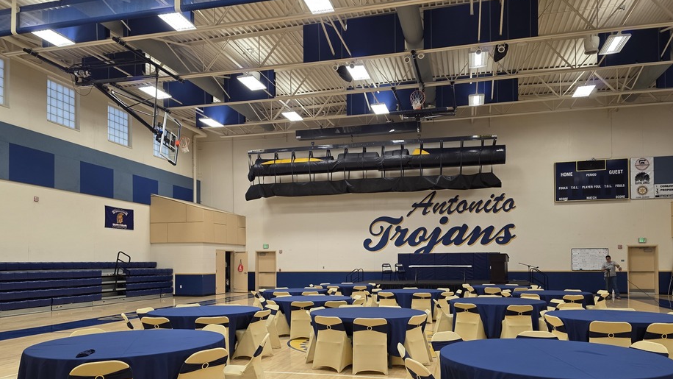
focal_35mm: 28
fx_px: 500
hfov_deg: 67.9
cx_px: 350
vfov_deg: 41.0
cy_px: 248
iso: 125
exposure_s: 1/120
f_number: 1.7
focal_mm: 6.3
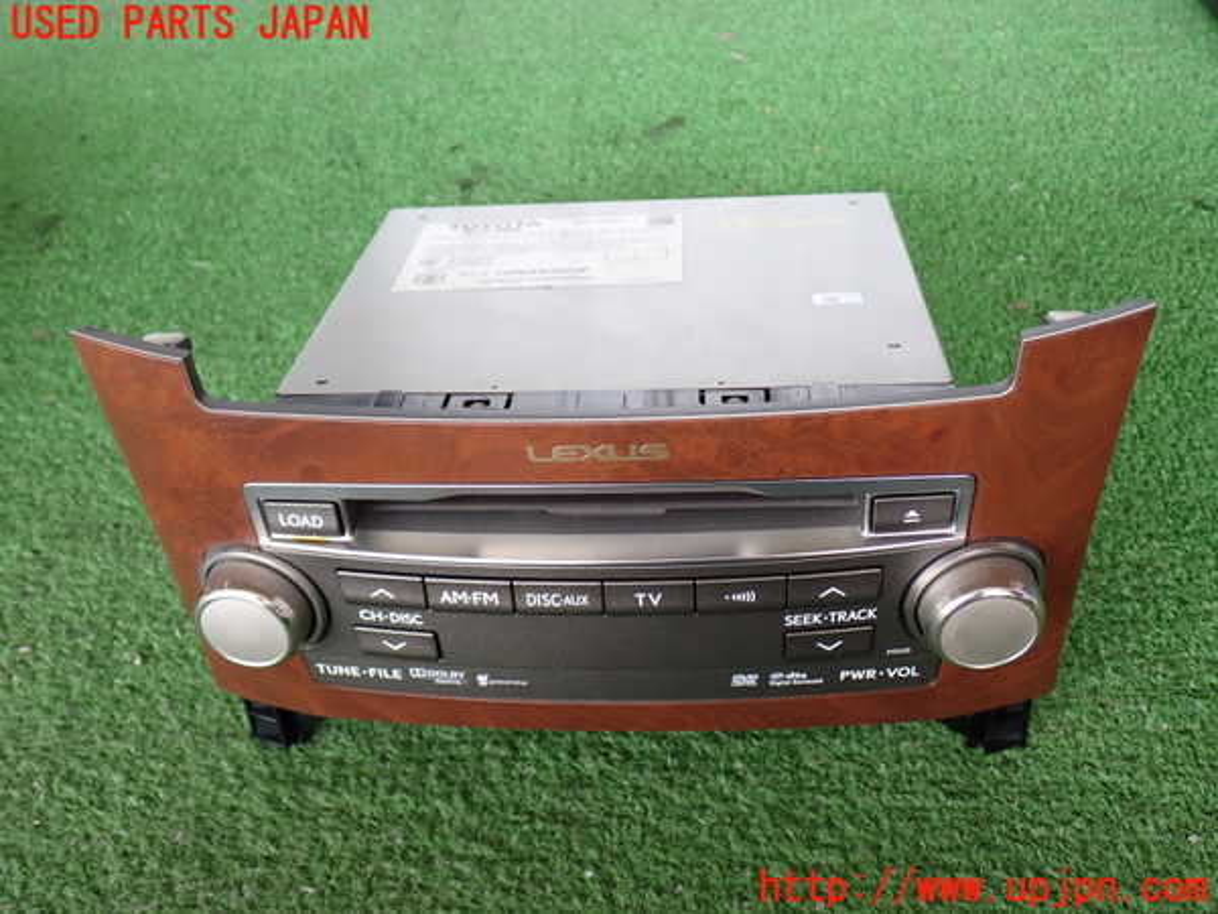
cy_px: 457
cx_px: 609
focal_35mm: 36
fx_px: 1267
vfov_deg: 39.7
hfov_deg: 51.4
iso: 200
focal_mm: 6.37
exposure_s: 1/80
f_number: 2.5
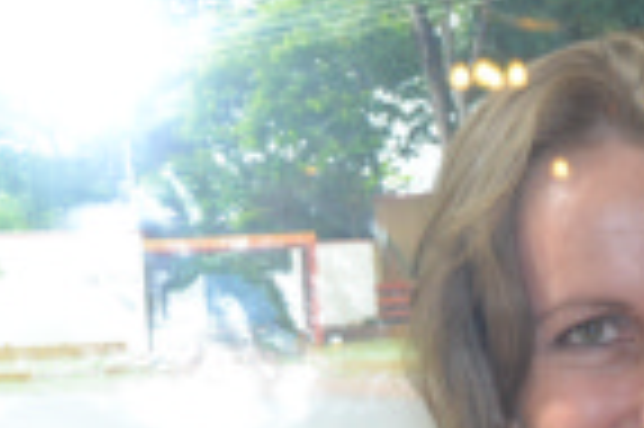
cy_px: 660
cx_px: 612
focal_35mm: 147
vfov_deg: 9.1
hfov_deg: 13.8
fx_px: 2627
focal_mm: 28
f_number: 4
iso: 1800
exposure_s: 1/60
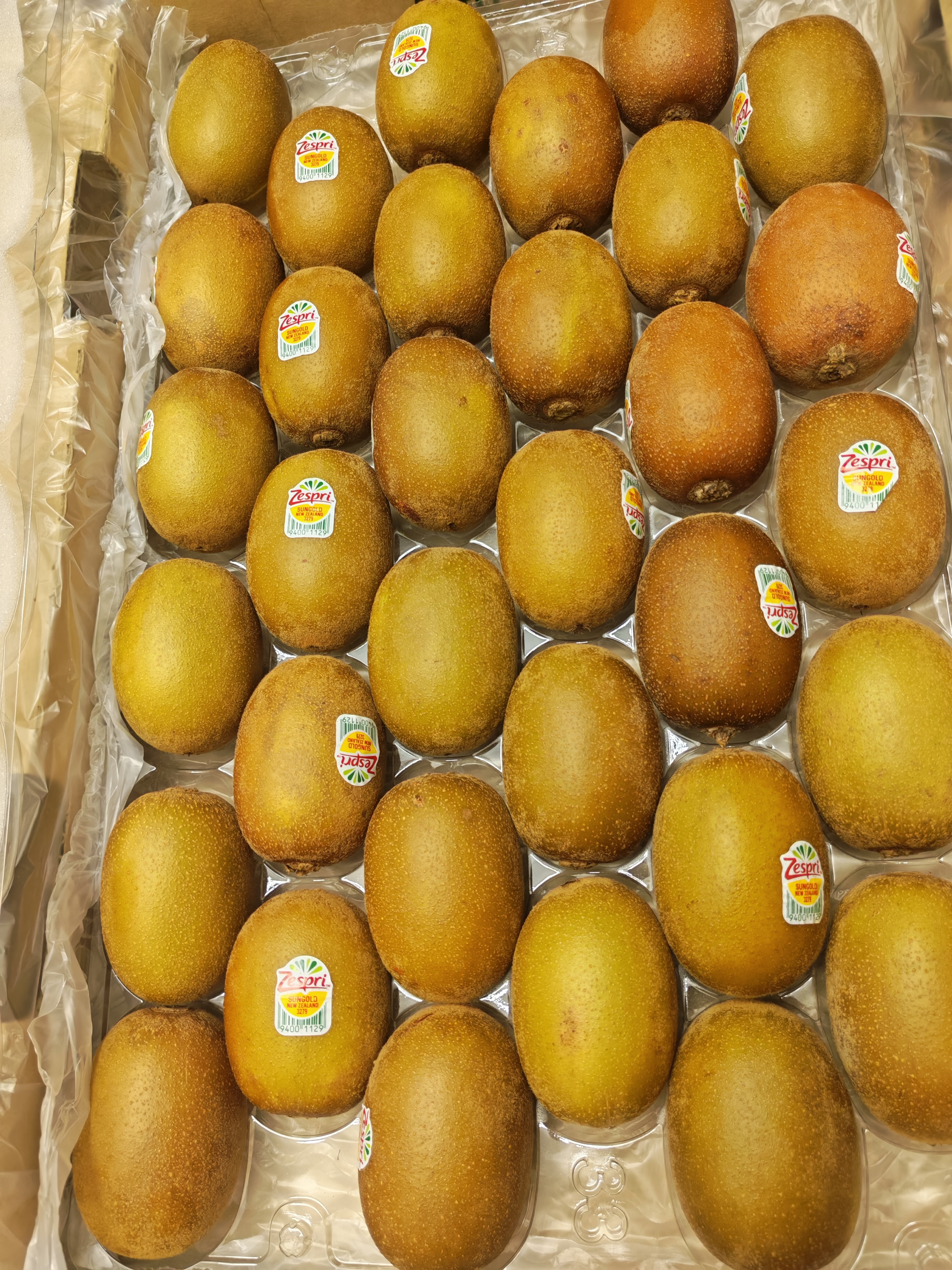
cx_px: 476
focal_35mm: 27
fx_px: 990
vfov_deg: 65.3
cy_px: 635
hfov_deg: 51.4
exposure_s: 1/100
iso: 320
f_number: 1.95
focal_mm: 5.52
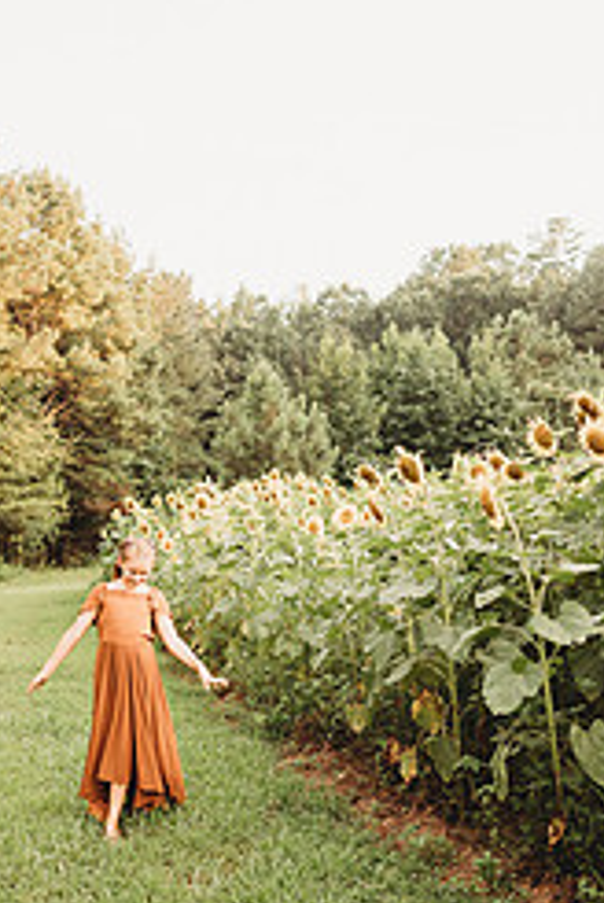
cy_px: 273
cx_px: 306
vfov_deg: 43.6
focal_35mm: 44
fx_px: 1104
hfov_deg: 30.6
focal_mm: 24
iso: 125
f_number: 2.2
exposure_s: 1/400
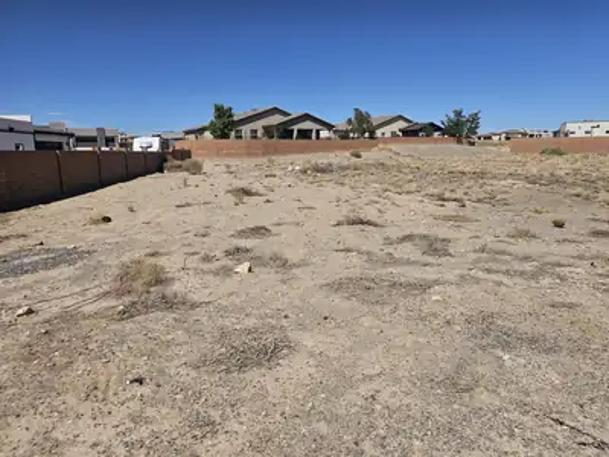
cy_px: 228
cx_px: 304
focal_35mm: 23
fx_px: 405
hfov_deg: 73.9
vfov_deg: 58.9
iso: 10
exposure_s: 1/1567
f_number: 1.7
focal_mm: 6.3
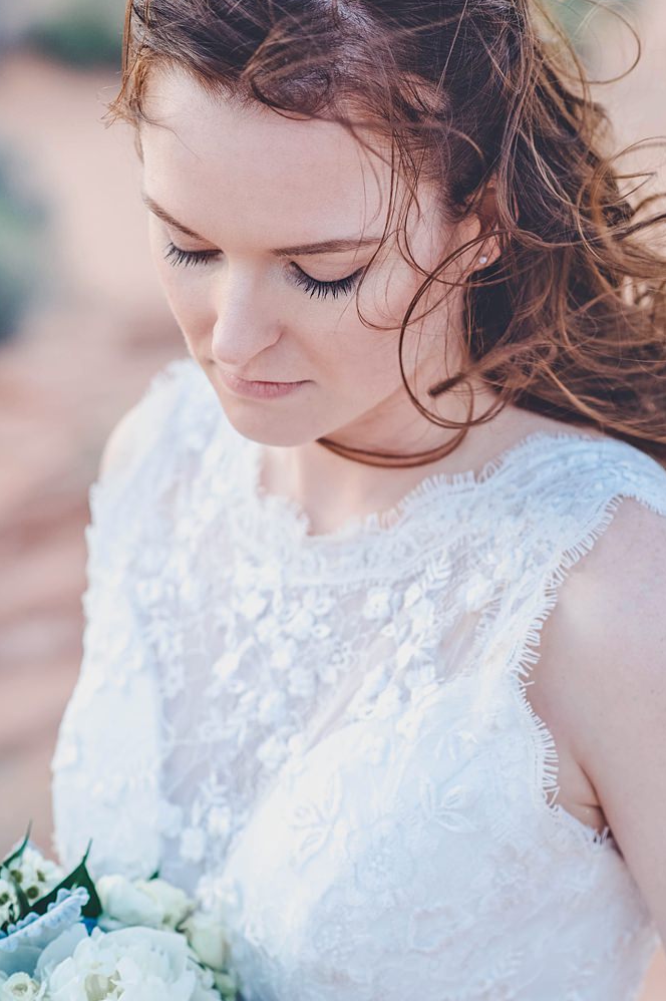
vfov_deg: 21.2
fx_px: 2667
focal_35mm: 96
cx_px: 373
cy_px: 443
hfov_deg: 14.2
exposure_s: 1/250
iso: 200
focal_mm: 85
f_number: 4
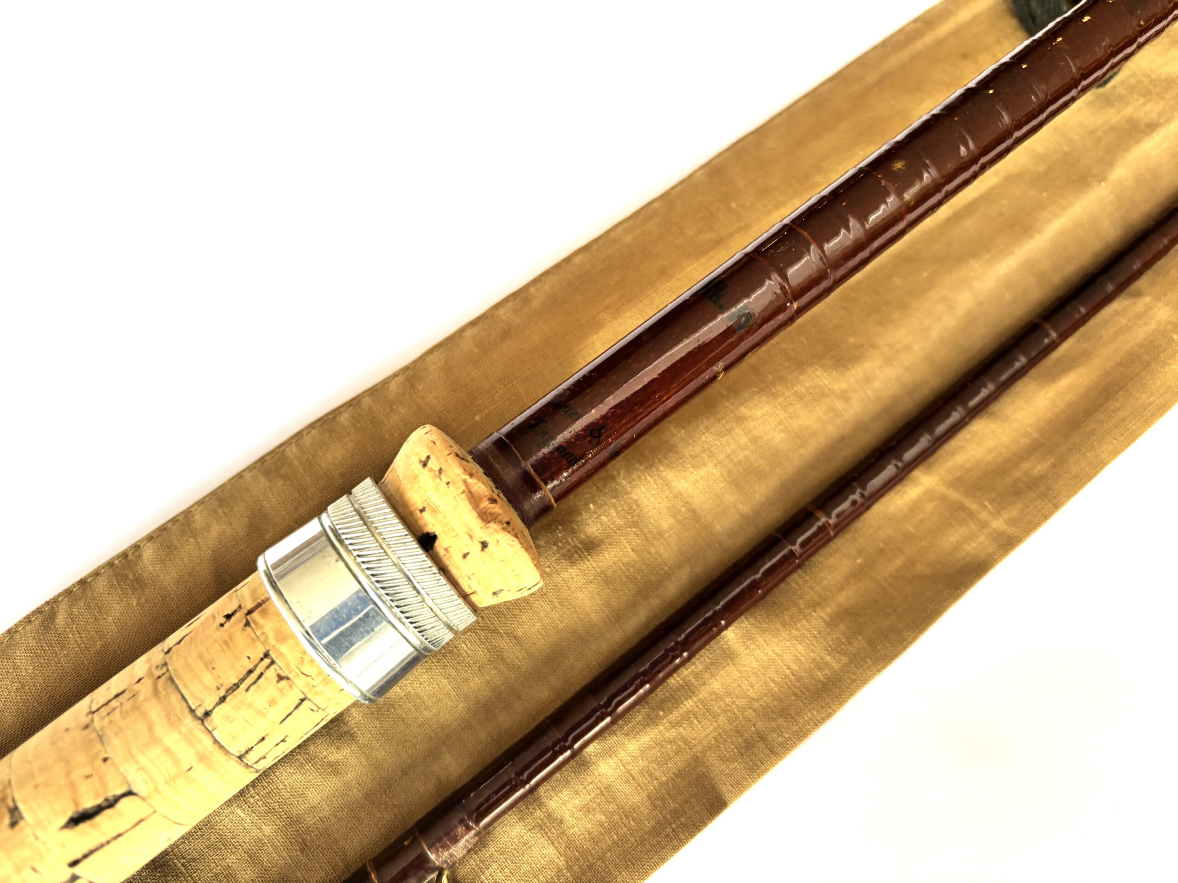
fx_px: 885
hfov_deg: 67.3
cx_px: 589
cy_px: 442
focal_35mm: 26
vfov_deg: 53.1
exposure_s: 1/80
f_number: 1.6
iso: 125
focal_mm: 5.96
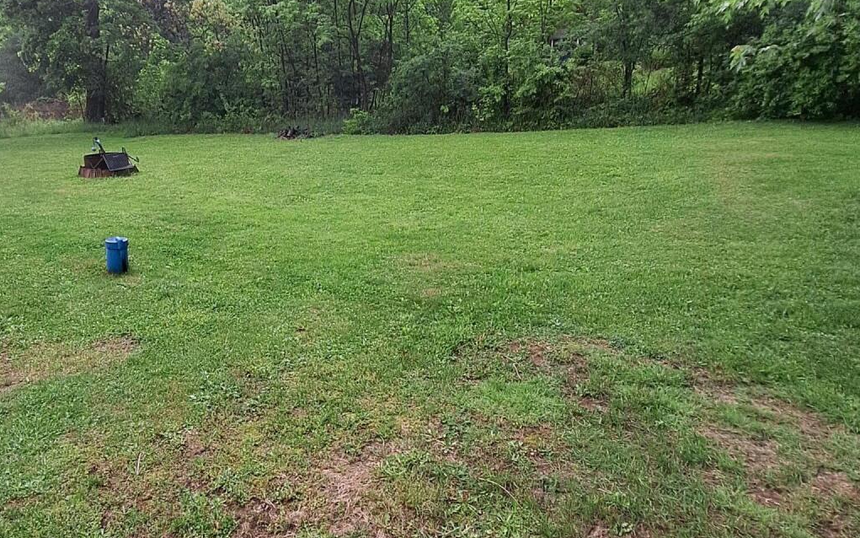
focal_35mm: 27
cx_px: 333
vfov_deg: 45.9
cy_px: 239
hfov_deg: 67.5
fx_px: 633
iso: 80
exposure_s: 1/120
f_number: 2.2
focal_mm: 1.74
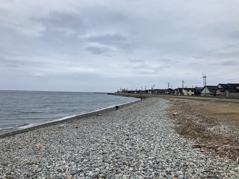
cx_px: 120
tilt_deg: +3.9
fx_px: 193
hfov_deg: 63.4
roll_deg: -1.1
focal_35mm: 28
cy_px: 90
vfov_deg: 49.7
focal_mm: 3.99
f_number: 1.8
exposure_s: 1/1215
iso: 32
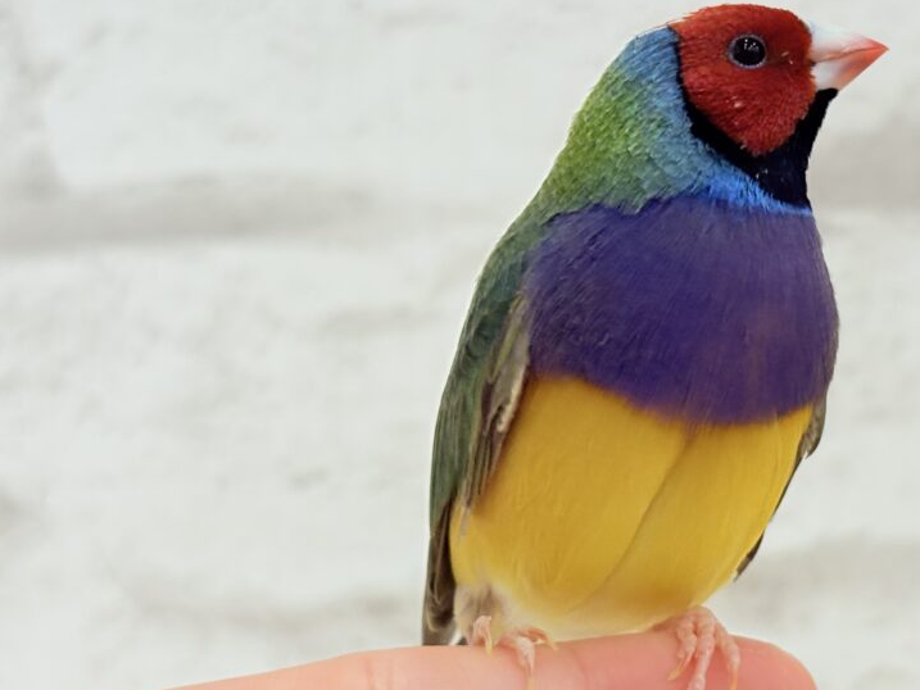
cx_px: 666
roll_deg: +4.2
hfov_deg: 22.3
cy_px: 374
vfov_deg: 17.0
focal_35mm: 87
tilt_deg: +3.3
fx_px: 2313
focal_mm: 5.96
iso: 80
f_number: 1.6
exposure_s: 1/100
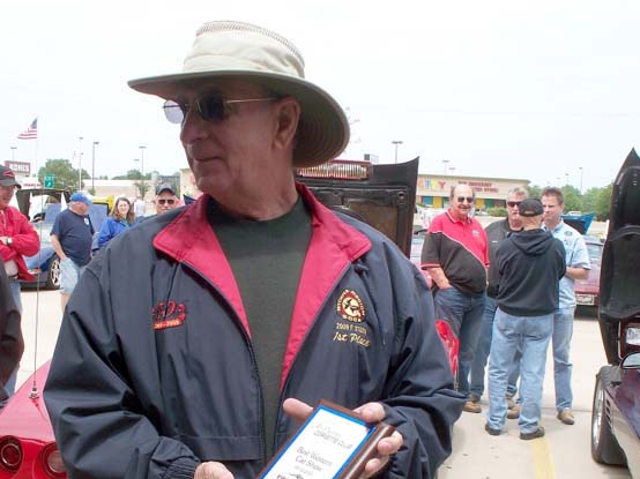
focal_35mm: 52
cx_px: 250
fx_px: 961
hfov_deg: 36.7
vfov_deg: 27.9
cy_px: 310
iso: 64
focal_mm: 7.5
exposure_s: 1/250
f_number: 5
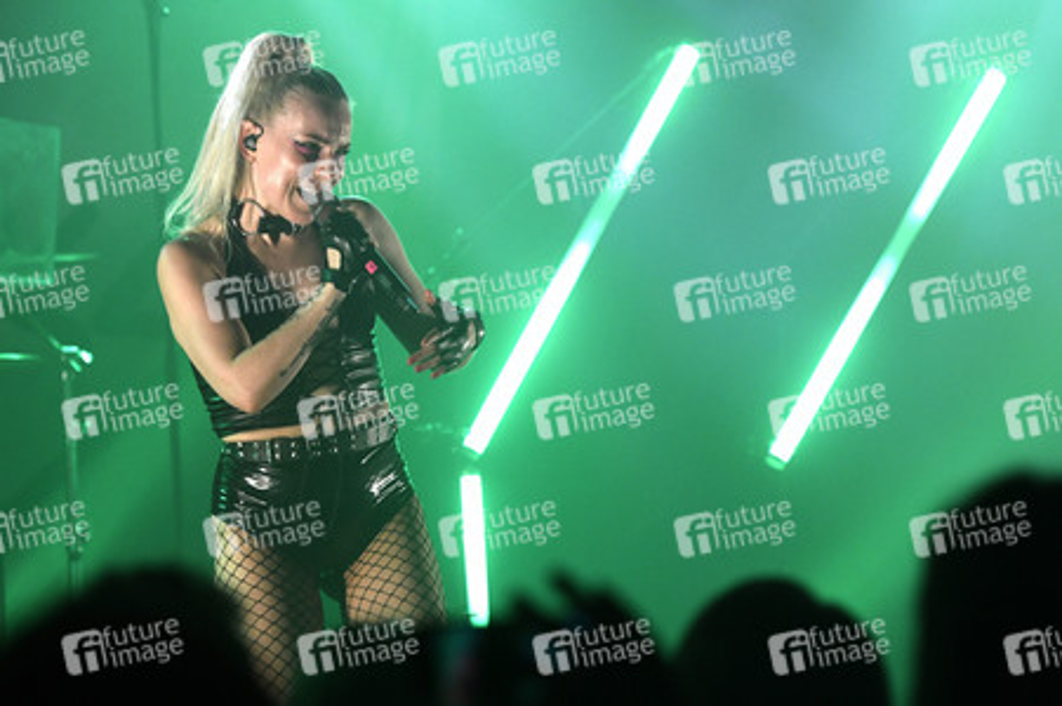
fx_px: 3301
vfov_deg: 12.2
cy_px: 353
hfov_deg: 18.3
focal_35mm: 112
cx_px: 531
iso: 2000
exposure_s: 1/500
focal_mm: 112
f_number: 3.5
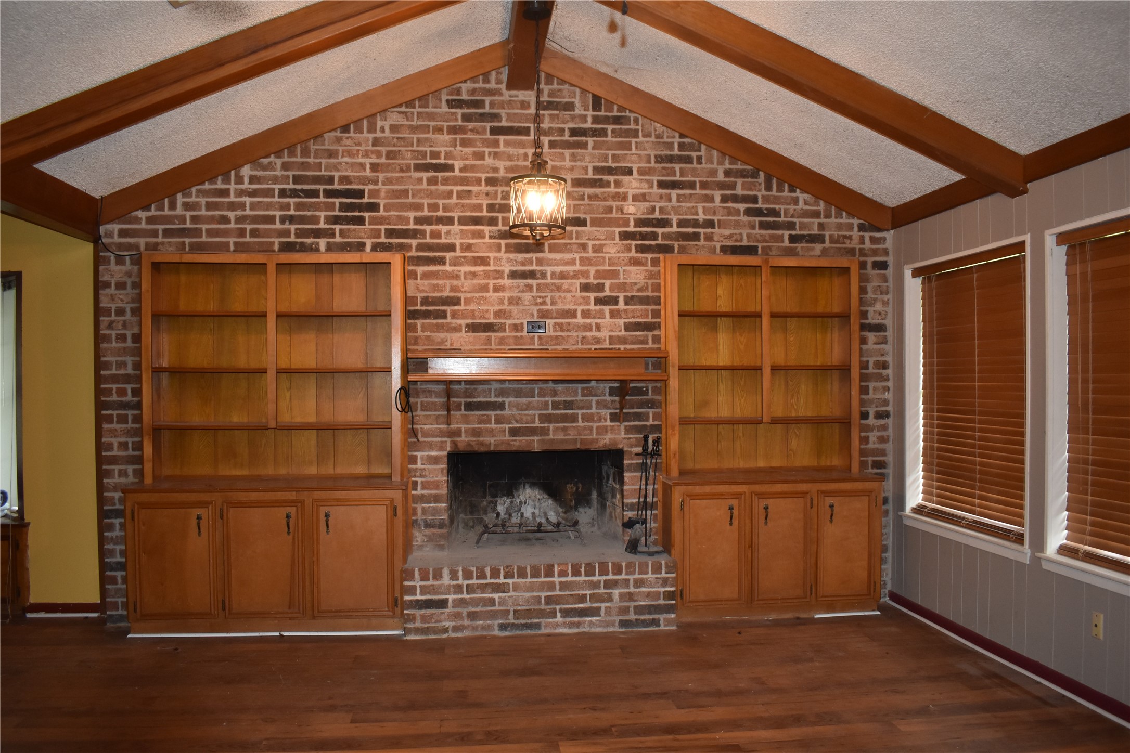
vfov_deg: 47.9
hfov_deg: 67.4
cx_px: 565
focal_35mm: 27
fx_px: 847
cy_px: 376
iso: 800
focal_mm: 18
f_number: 3.5
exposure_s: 1/80
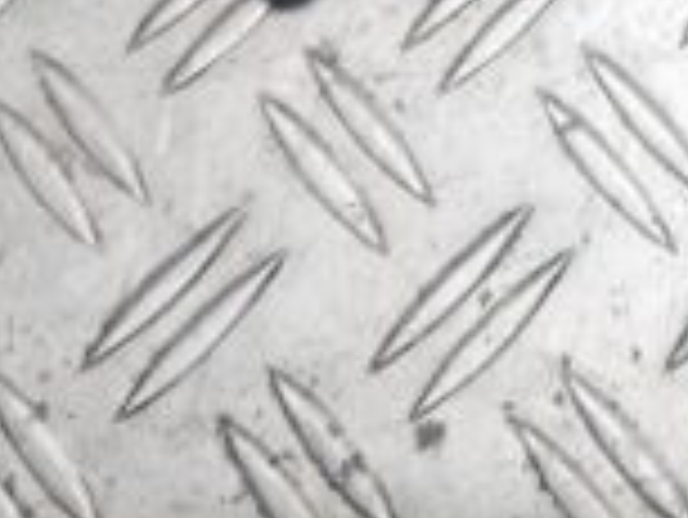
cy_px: -473
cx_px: 949
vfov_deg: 13.3
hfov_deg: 18.3
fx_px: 1949
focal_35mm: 98
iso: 64
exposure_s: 1/100
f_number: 1.8
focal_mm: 5.23
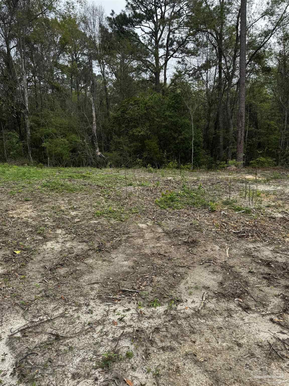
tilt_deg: -9.8
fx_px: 267
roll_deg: +1.0
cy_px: 193
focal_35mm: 24
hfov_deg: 56.8
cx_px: 144
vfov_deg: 71.6
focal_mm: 6.76
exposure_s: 1/1311
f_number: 1.78
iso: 80
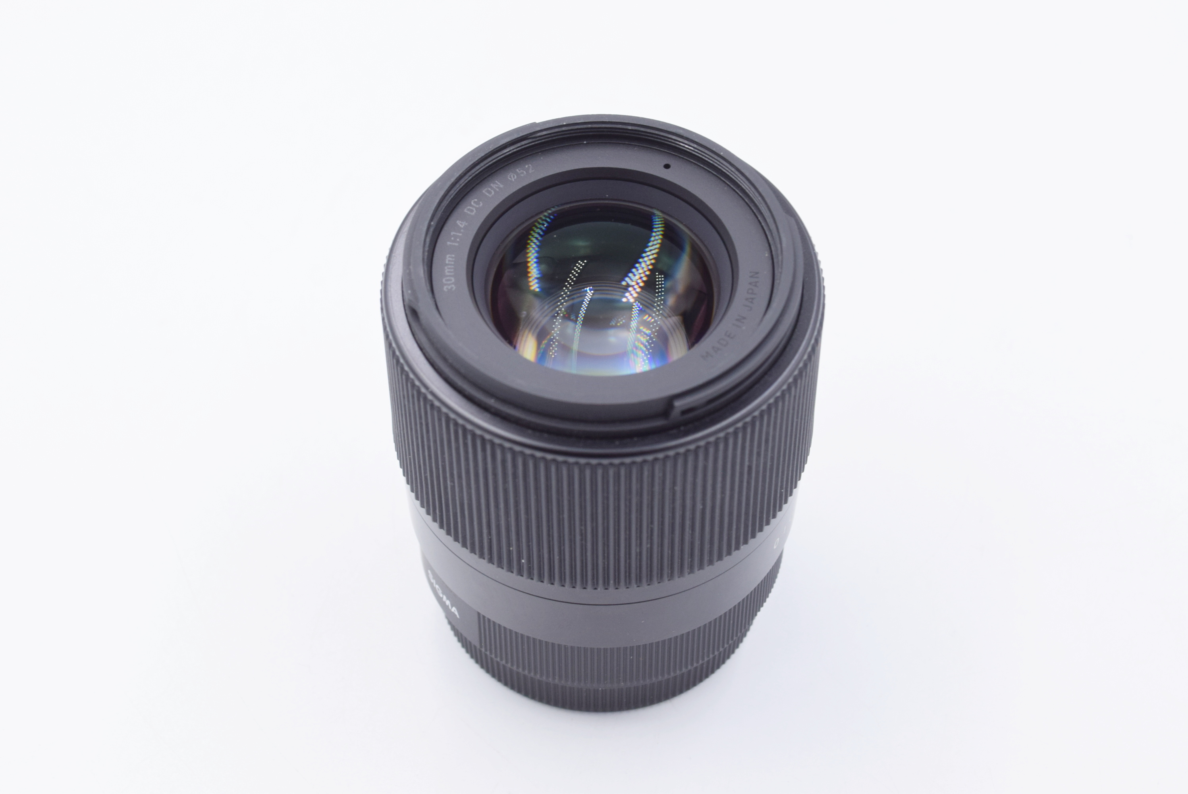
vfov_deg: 16.6
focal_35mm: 82
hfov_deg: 24.6
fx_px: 2725
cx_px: 594
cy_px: 397
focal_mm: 55
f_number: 8
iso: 400
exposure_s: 1/125
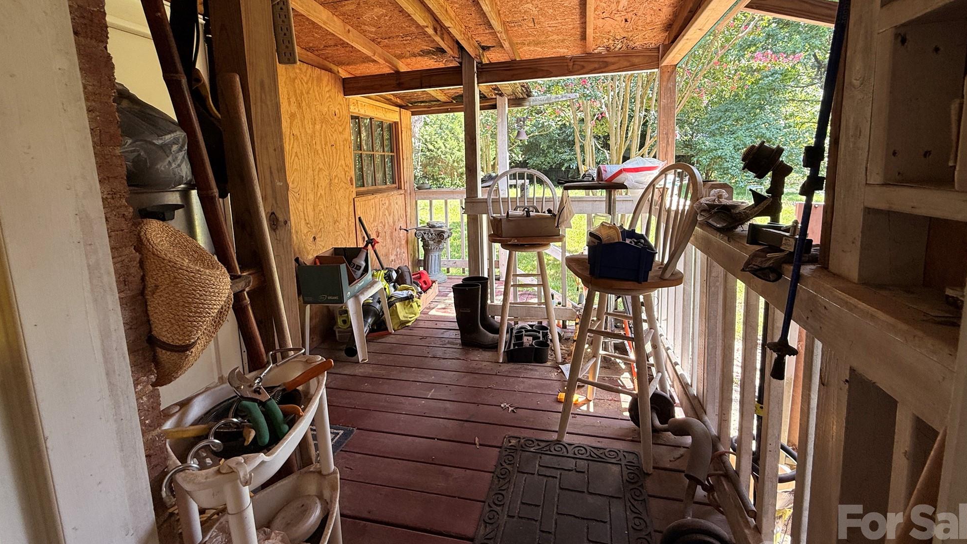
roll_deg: +1.8
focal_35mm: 16
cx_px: 489
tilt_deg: -6.8
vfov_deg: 66.5
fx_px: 410
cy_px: 221
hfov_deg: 99.4
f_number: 2.2
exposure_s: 1/104
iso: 64
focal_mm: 2.22
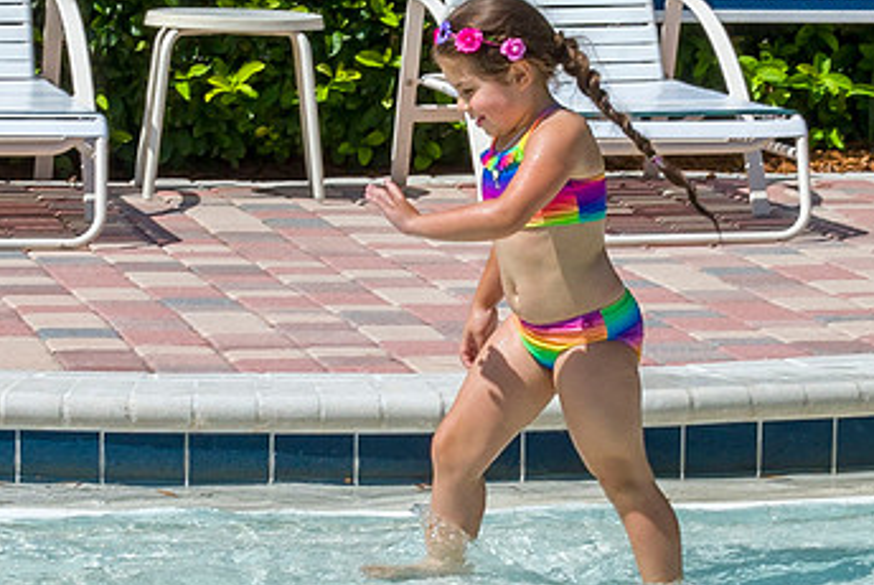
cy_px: 407
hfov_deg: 9.1
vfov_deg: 6.1
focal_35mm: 226
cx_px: 468
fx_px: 5491
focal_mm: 48
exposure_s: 1/320
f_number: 16
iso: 320
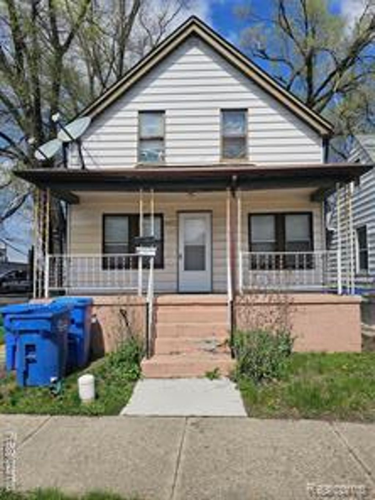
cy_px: 250
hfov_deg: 58.9
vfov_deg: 73.9
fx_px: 332
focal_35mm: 23
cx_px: 188
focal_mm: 6.3
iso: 10
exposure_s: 1/1361
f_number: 1.7
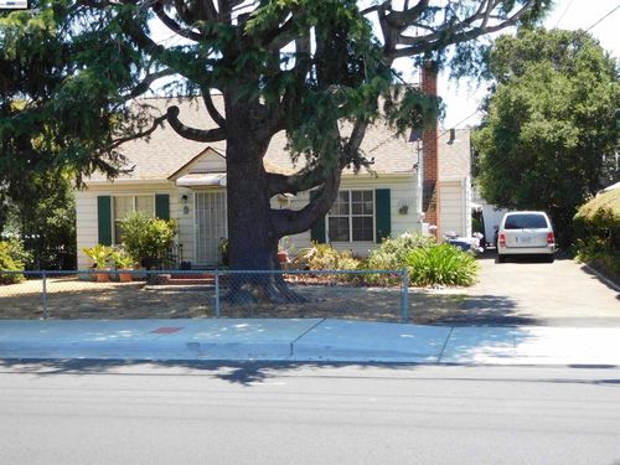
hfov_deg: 42.1
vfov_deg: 32.2
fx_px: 806
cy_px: 232
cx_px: 310
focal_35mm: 45
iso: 125
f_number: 4
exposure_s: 1/250
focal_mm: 8
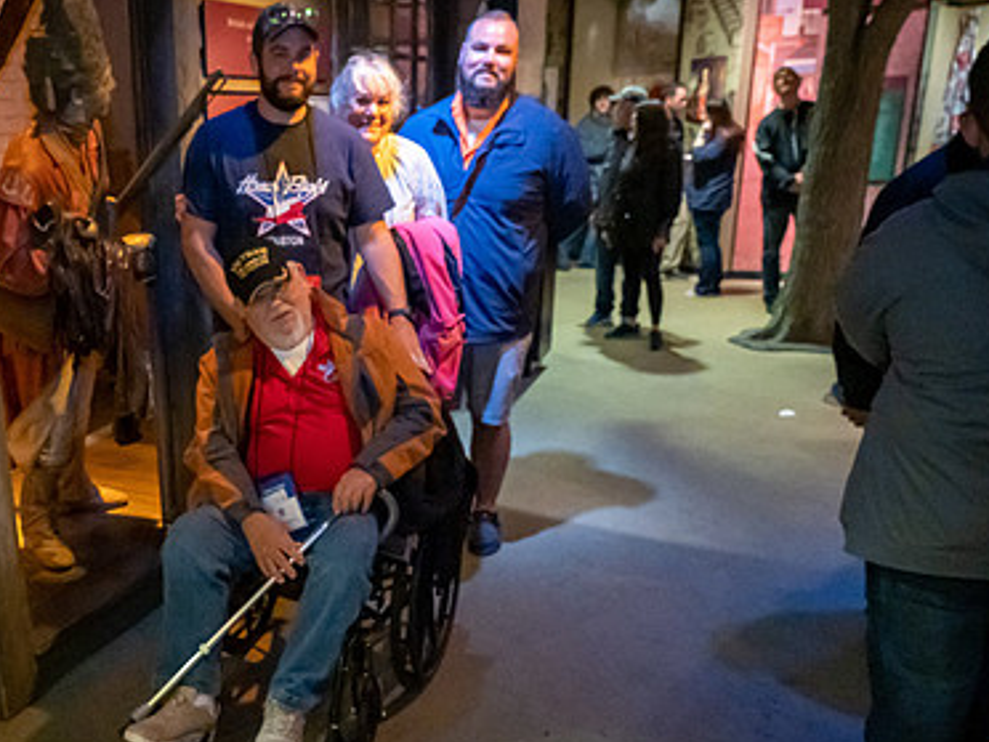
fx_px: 1029
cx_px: 269
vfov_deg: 39.4
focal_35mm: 36
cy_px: 463
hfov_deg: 49.6
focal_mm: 24
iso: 12800
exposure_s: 1/80
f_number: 5
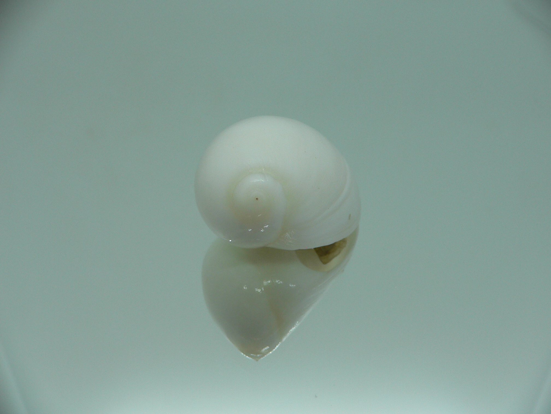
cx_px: 276
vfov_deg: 40.7
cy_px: 207
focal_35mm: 35
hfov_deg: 52.6
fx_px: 557
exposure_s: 1/60
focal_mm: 4.6
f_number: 2.8
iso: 80
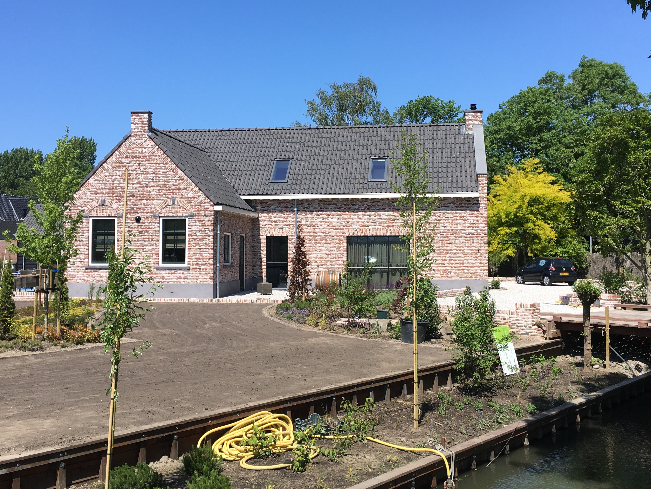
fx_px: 696
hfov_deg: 50.1
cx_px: 332
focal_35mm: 37
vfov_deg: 38.6
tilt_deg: +3.1
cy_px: 219
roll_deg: -0.1
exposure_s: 1/1241
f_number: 2.2
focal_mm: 4.15
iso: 25
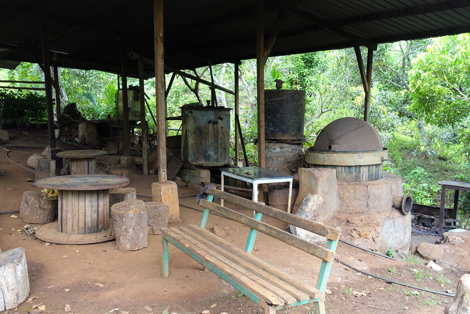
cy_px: 157
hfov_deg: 55.8
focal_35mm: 34
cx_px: 235
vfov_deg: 38.9
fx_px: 444
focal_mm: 12.35
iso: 125
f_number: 3.5
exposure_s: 1/80
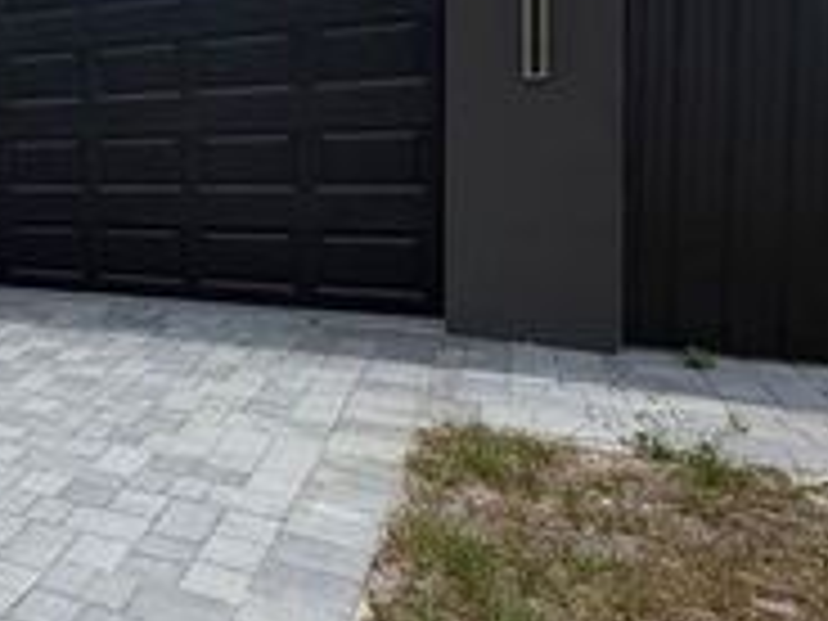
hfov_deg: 39.3
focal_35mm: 38
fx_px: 909
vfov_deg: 37.2
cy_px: 191
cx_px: -99
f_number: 2.2
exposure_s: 1/1050
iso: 20
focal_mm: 2.22
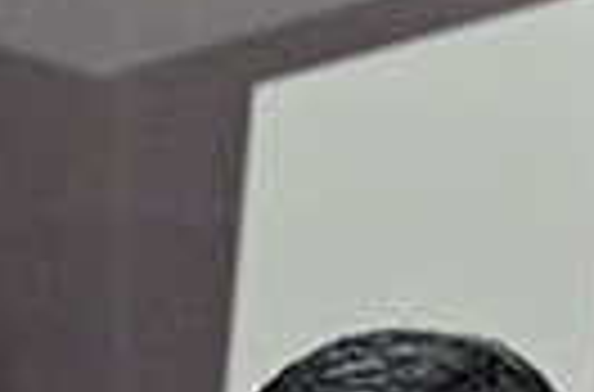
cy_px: 536
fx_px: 20387
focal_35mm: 1240
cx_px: 1858
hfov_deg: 1.7
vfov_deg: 1.1
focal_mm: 190
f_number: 5
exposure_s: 1/250
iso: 5000
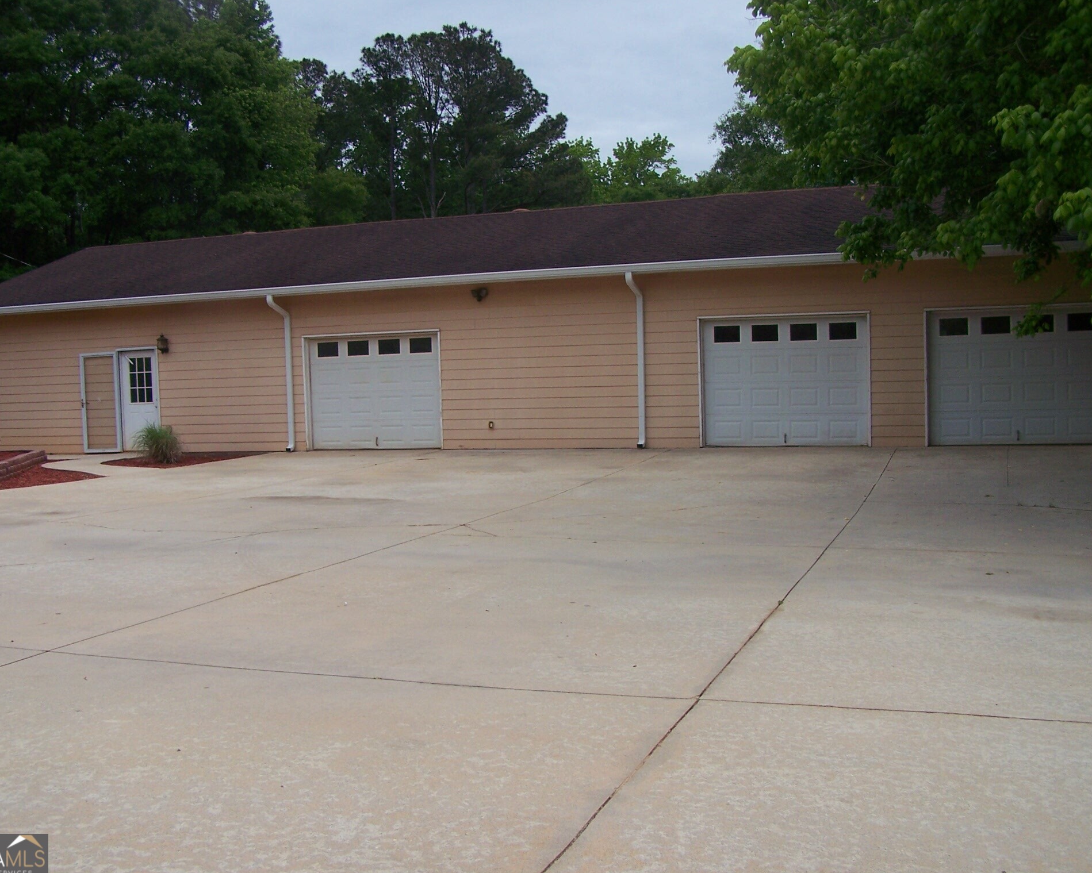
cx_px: 506
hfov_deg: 45.8
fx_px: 1293
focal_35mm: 40
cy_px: 436
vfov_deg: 37.3
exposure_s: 1/640
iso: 80
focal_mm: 6.3
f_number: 4
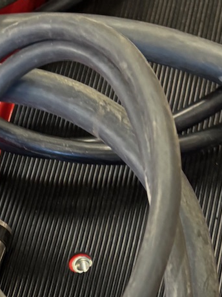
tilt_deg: -61.5
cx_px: 63
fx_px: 992
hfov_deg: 12.7
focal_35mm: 116
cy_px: 339
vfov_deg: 16.4
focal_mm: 5.96
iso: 250
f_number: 1.6
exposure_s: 1/50
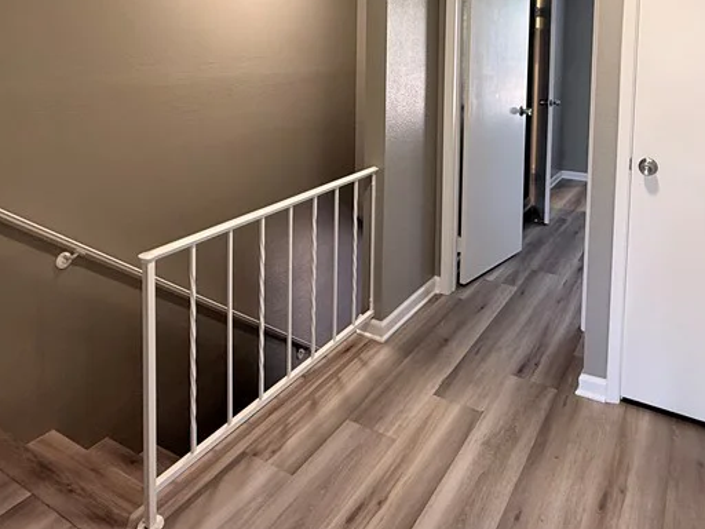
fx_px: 570
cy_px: 76
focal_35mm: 28
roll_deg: -1.1
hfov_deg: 63.1
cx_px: 408
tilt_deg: -3.4
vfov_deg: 46.0
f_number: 2.2
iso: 200
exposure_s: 1/60
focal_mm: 2.22
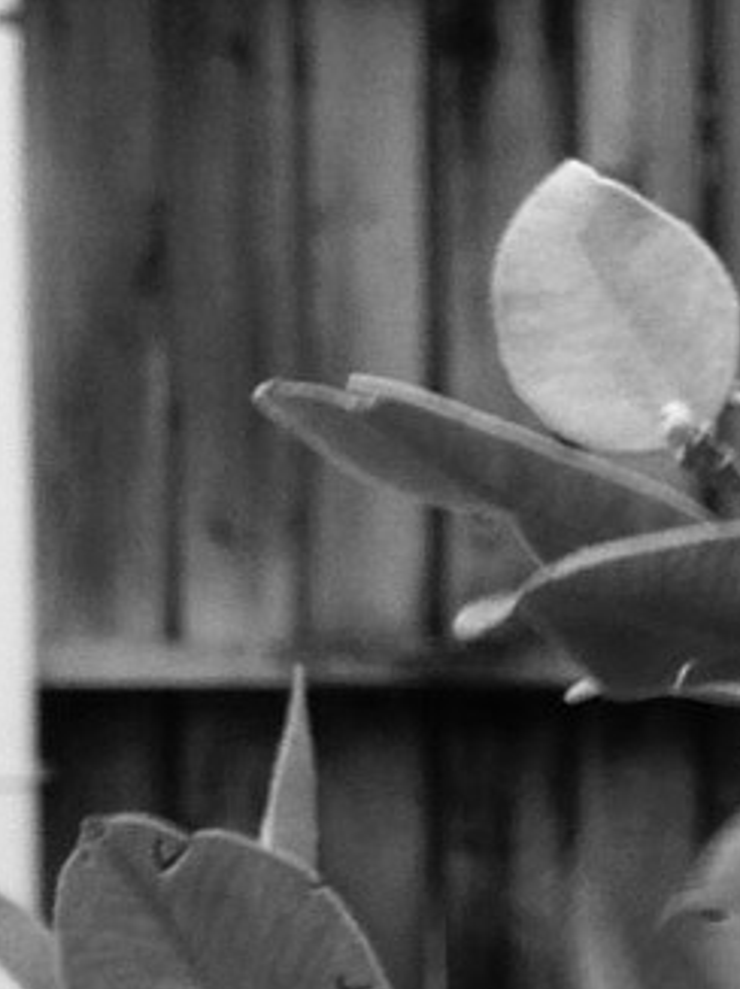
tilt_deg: -1.4
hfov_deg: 8.7
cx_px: 1365
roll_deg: -1.9
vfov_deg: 11.8
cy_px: 1353
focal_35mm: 162
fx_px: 4624
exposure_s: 1/24
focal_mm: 4.12
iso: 50
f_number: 2.4
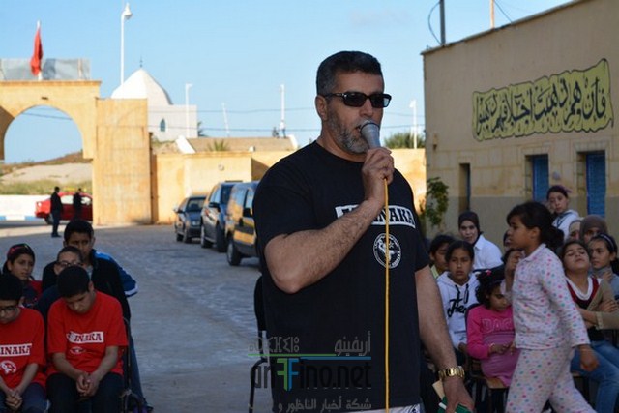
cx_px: 310
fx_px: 1419
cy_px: 206
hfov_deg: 24.6
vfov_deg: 16.6
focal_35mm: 82
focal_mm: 55
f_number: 8
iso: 100
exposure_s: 1/200
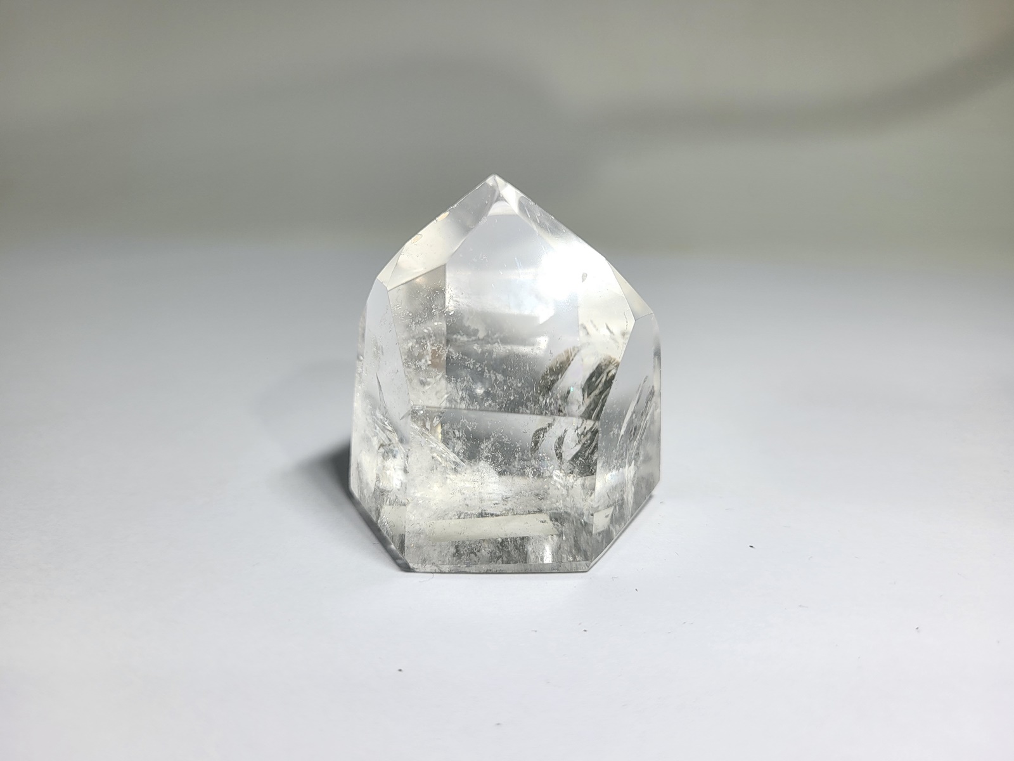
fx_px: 762
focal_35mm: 26
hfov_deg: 67.3
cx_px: 507
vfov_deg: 53.1
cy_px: 380
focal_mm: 5.4
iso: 40
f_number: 1.8
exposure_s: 1/417
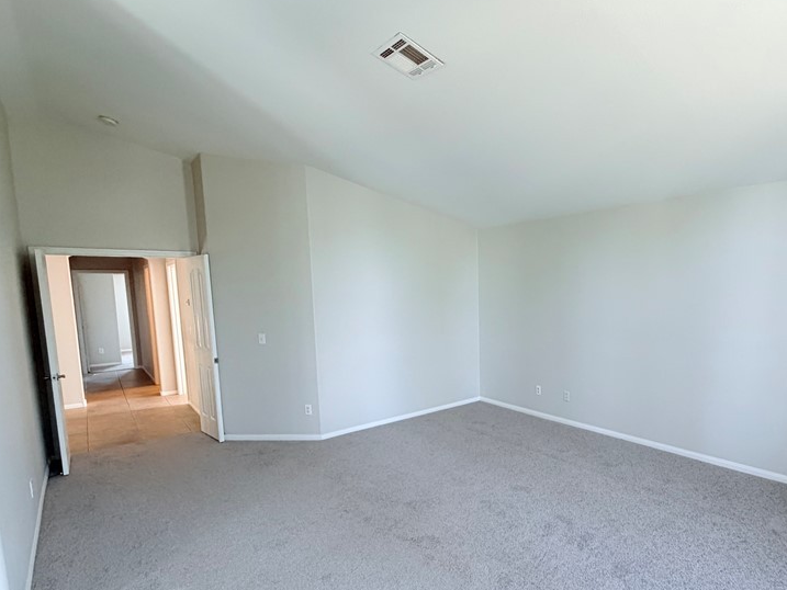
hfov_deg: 80.3
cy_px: 334
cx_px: 491
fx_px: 455
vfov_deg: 65.7
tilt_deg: -6.1
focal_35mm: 20
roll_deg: +1.7
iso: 250
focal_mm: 2.22
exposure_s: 1/121
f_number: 2.2
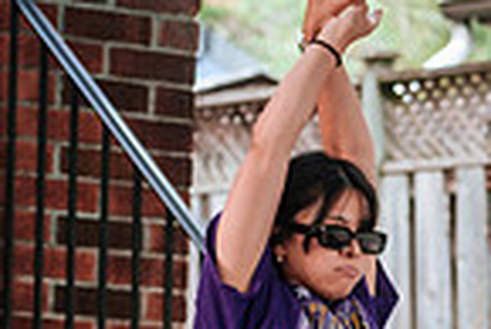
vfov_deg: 4.1
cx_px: 433
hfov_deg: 6.1
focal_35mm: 335
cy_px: 541
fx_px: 4574
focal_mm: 56.3
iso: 800
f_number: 2.8
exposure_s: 1/200
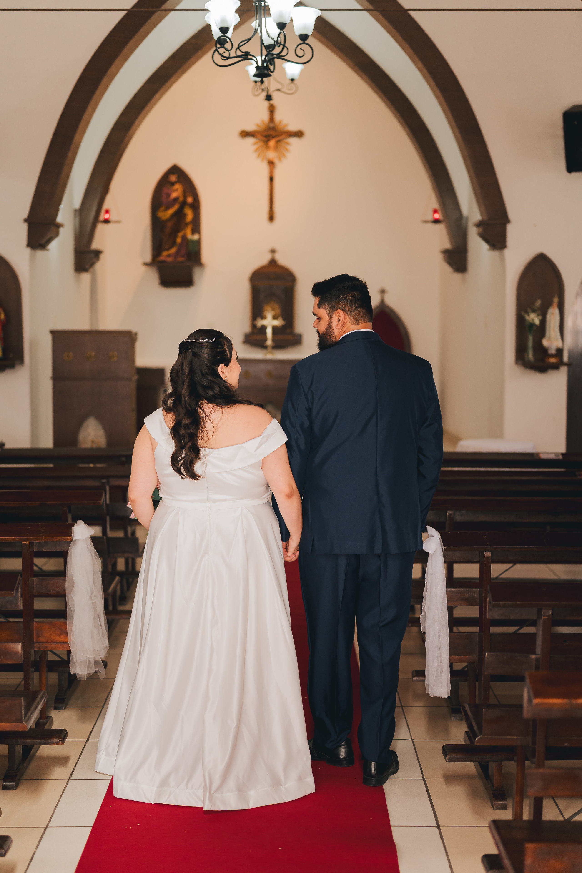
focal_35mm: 50
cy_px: 436
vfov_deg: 39.6
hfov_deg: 27.0
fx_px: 1212
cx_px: 291
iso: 640
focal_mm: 50
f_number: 1.8
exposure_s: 1/400
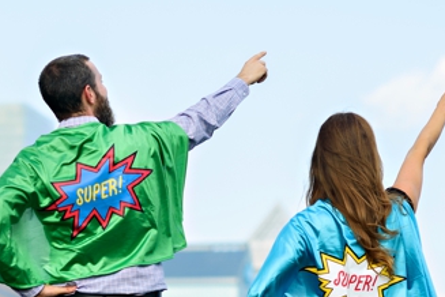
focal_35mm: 234
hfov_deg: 8.8
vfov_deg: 5.9
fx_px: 2892
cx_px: 114
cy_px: 219
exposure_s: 1/1600
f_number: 2.8
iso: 160
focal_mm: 85
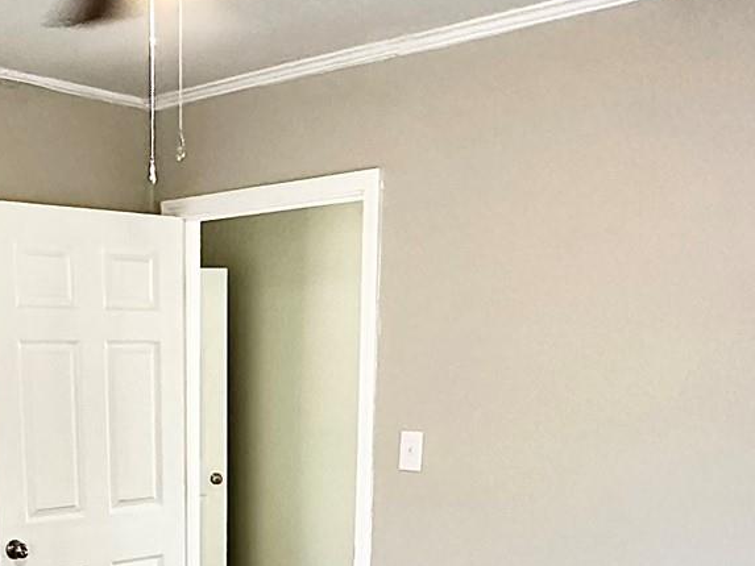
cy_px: 612
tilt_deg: -11.8
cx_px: 175
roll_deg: +0.2
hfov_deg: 37.1
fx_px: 1091
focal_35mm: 50
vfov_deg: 26.9
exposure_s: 1/60
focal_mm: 2.22
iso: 400
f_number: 2.2
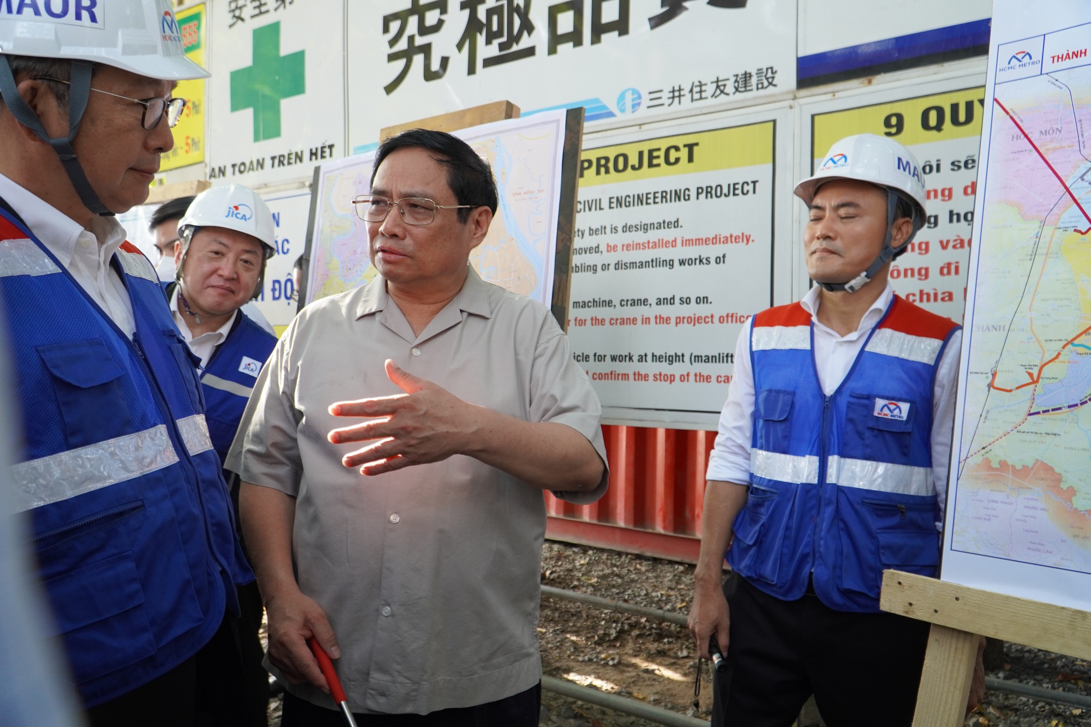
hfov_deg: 67.4
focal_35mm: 27
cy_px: 364
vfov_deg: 47.9
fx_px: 818
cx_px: 546
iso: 500
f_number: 4
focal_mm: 18
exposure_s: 1/160
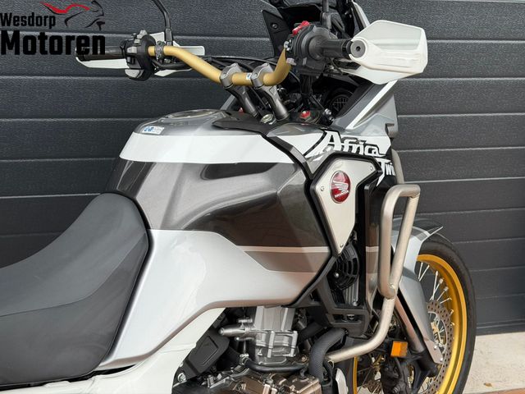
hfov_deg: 39.7
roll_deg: -3.6
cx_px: 262
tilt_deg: -22.9
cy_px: 197
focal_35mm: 48
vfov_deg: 30.3
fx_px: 728
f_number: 1.78
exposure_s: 1/962
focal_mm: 6.76
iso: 64
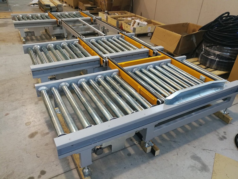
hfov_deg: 65.3
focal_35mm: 27
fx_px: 186
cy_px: 90
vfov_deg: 51.4
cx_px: 119
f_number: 1.8
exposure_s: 1/33.3
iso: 160
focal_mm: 3.95
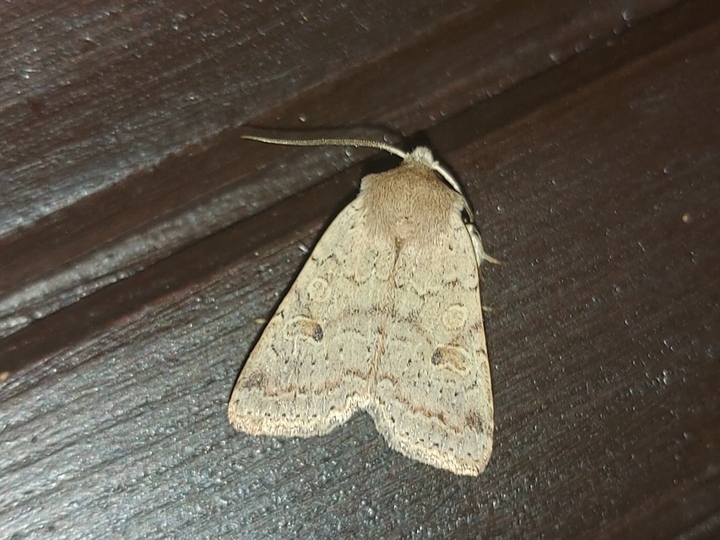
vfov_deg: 56.8
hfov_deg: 71.6
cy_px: 270
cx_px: 360
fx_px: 499
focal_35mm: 24
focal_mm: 5.23
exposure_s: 1/100
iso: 32
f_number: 1.8
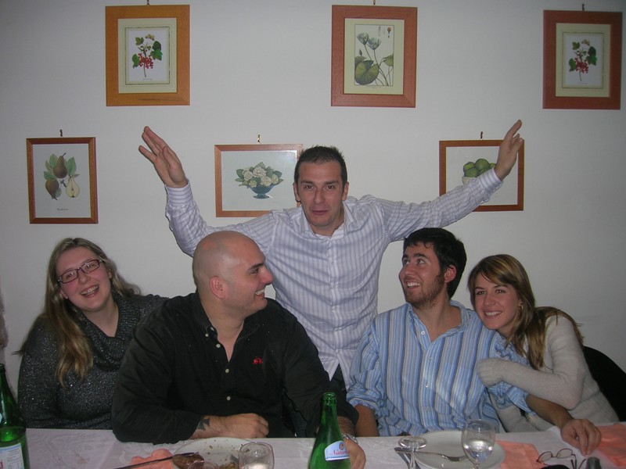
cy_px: 234
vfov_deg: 41.8
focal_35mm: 34
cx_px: 313
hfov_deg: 54.0
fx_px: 615
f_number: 2.9
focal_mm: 5.7
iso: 50
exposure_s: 1/60.1
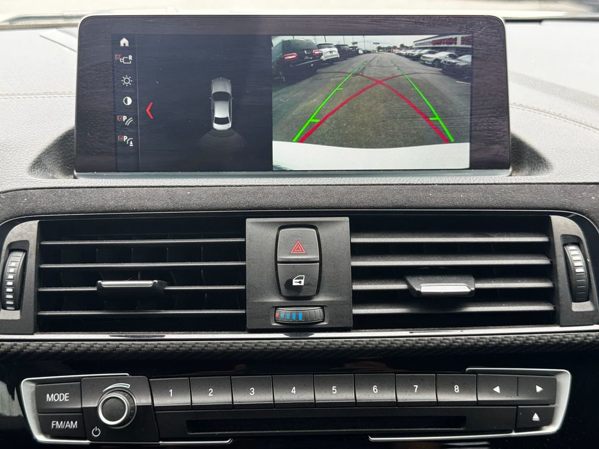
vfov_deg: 30.3
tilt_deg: -21.4
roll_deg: -0.4
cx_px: 300
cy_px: 224
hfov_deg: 39.7
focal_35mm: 48
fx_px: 831
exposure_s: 1/250
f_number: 1.78
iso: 64
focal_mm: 6.76
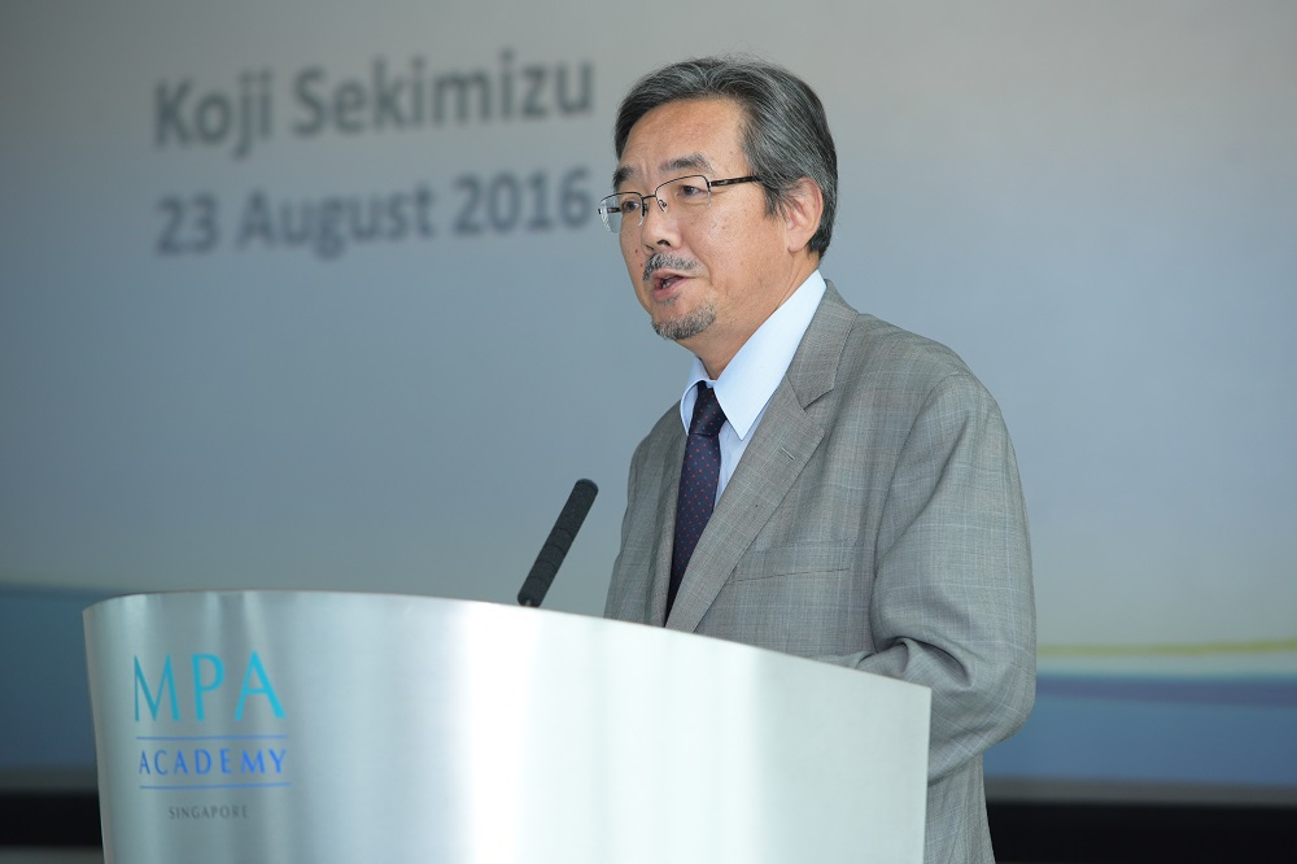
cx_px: 648
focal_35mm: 155
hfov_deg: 13.3
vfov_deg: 8.8
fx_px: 5582
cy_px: 432
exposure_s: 1/160
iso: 1000
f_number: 4
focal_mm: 155
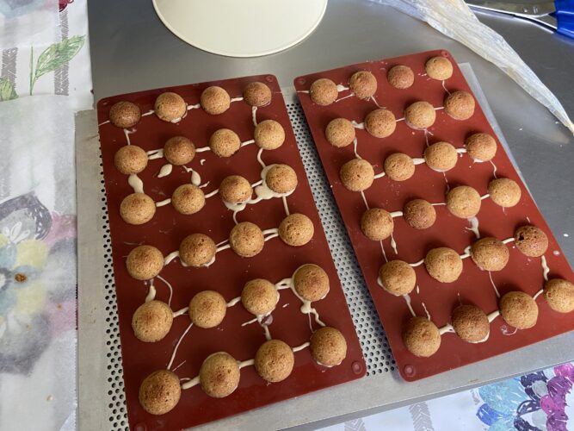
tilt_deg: -66.0
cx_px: 287
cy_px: 216
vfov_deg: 53.0
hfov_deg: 67.3
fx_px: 431
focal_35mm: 26
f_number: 1.8
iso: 160
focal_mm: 4.25
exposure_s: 1/60
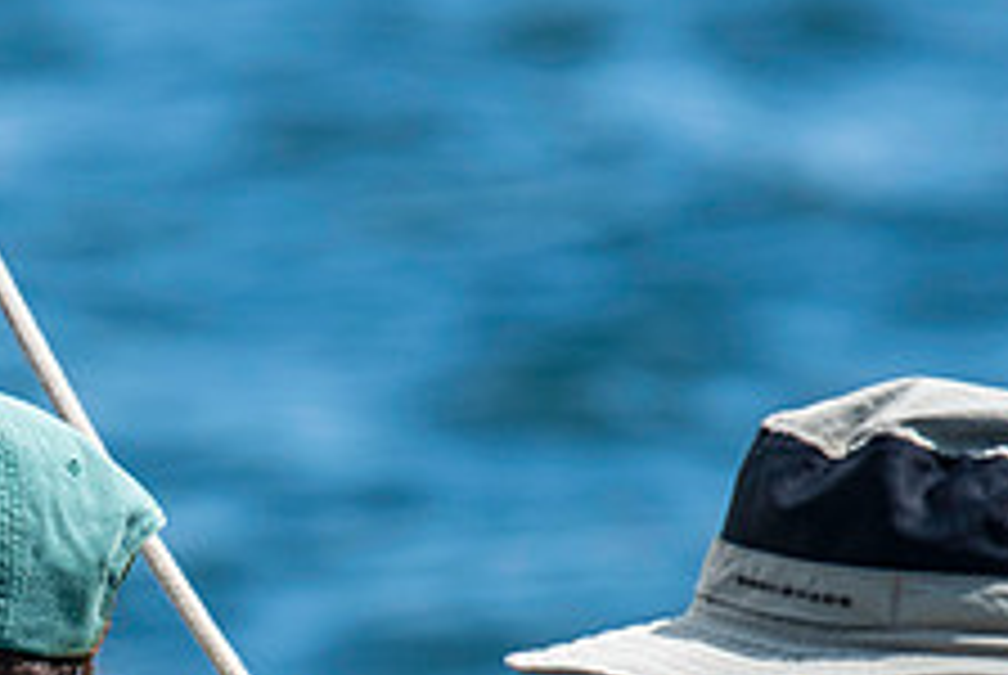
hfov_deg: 1.8
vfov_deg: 1.2
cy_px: 718
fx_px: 32606
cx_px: -176
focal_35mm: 1163
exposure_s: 1/2500
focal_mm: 300
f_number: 5.6
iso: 320
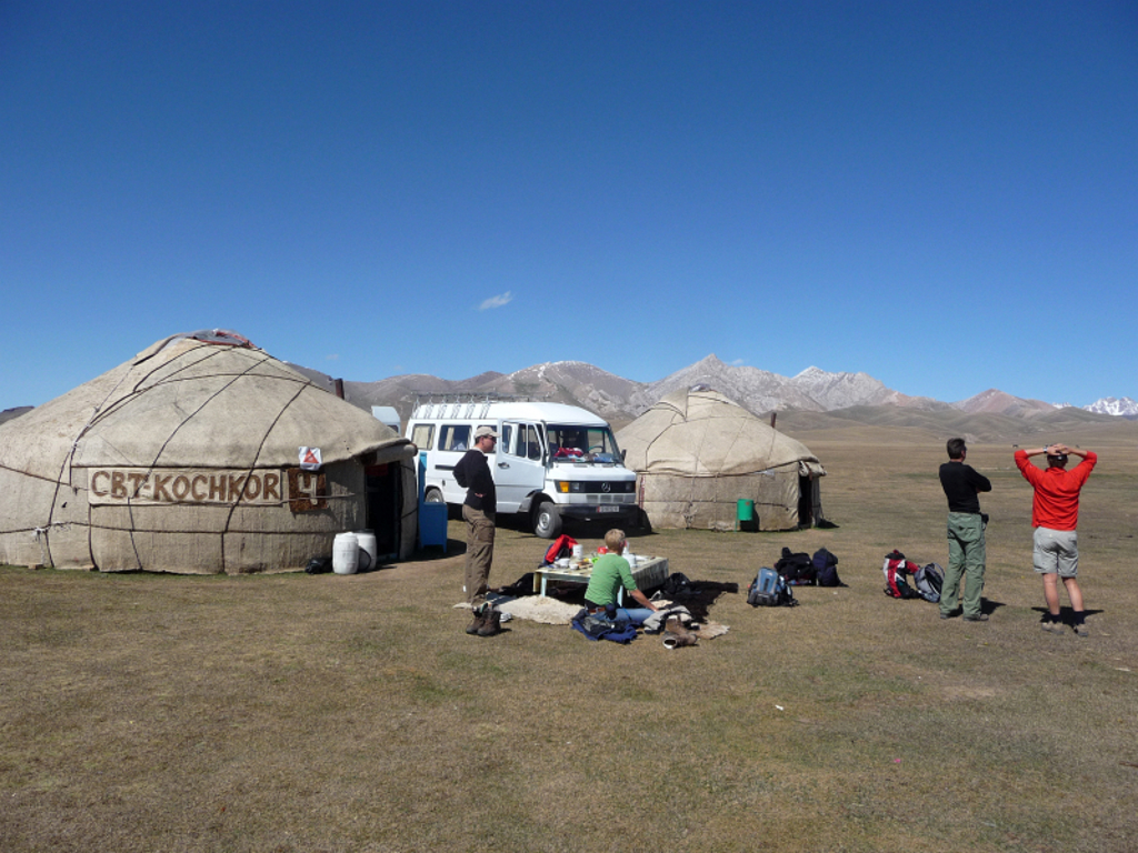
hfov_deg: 60.0
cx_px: 569
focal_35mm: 30
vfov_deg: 46.8
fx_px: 986
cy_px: 426
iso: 100
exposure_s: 1/320
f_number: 8
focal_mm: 5
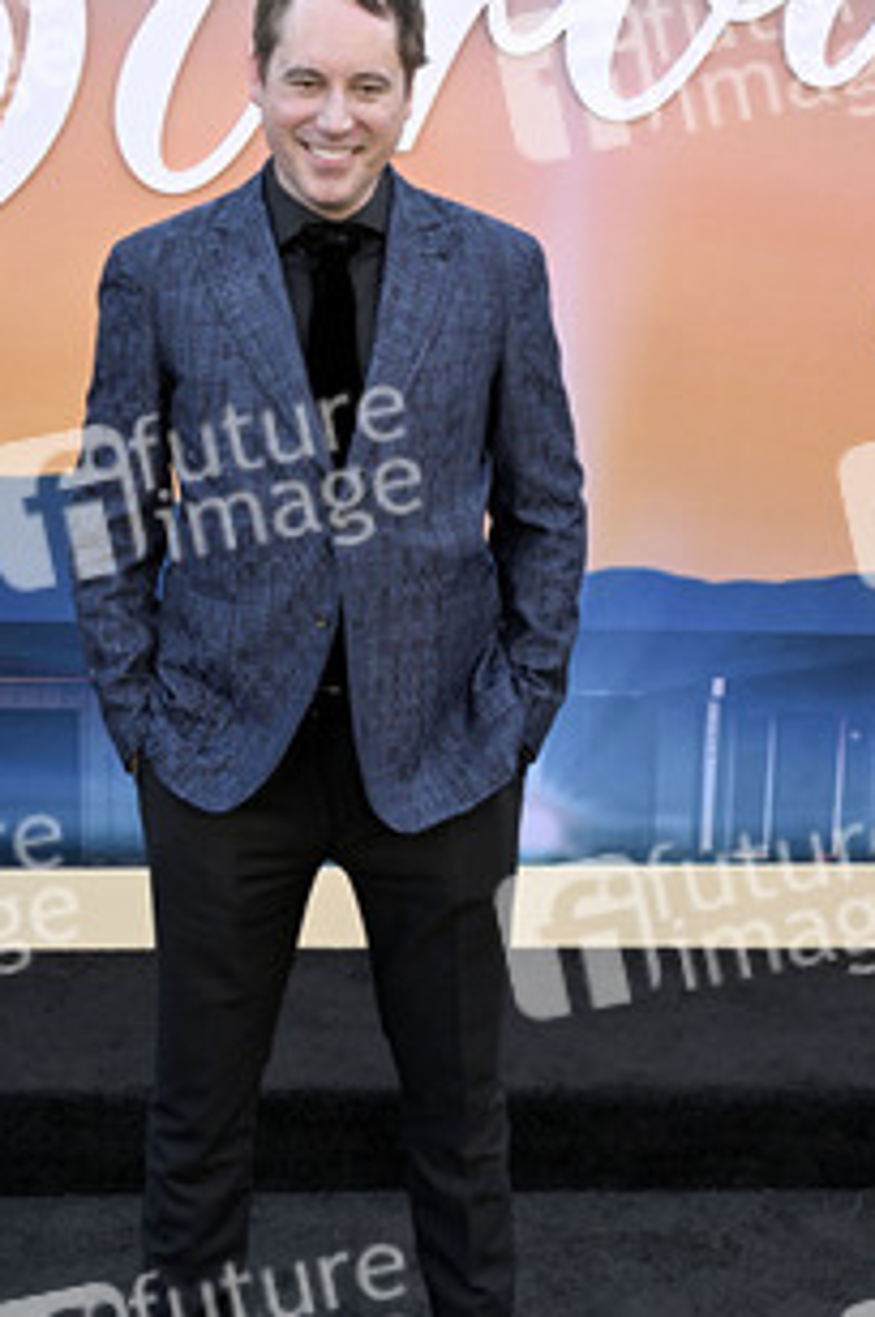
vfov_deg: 33.4
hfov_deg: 22.5
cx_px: 326
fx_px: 2192
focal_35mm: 60
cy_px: 704
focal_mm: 46
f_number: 7.1
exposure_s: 1/320
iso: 800
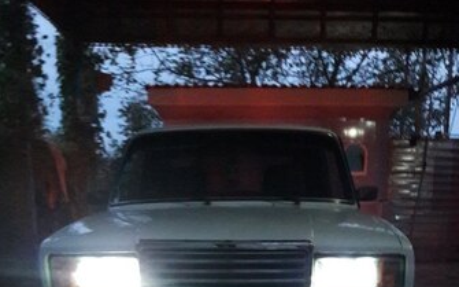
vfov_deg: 26.9
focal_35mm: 44
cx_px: 232
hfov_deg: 45.3
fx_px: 550
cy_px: 313
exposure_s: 1/17
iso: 800
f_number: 1.9
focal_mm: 3.7
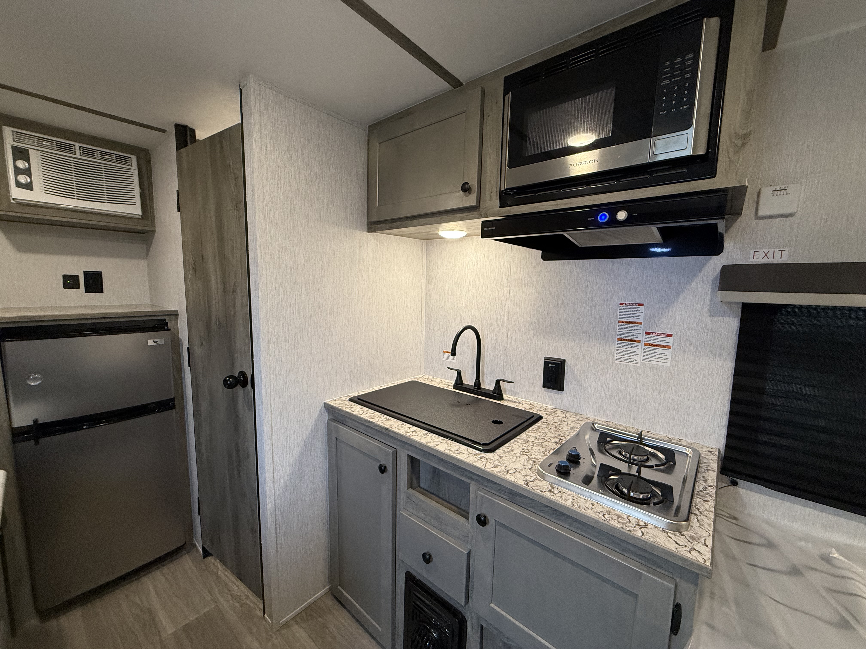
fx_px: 350
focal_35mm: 14
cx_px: 433
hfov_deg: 102.1
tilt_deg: -5.9
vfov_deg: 85.7
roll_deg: +0.7
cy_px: 324
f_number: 2.2
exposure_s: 1/99
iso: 250
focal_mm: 2.22
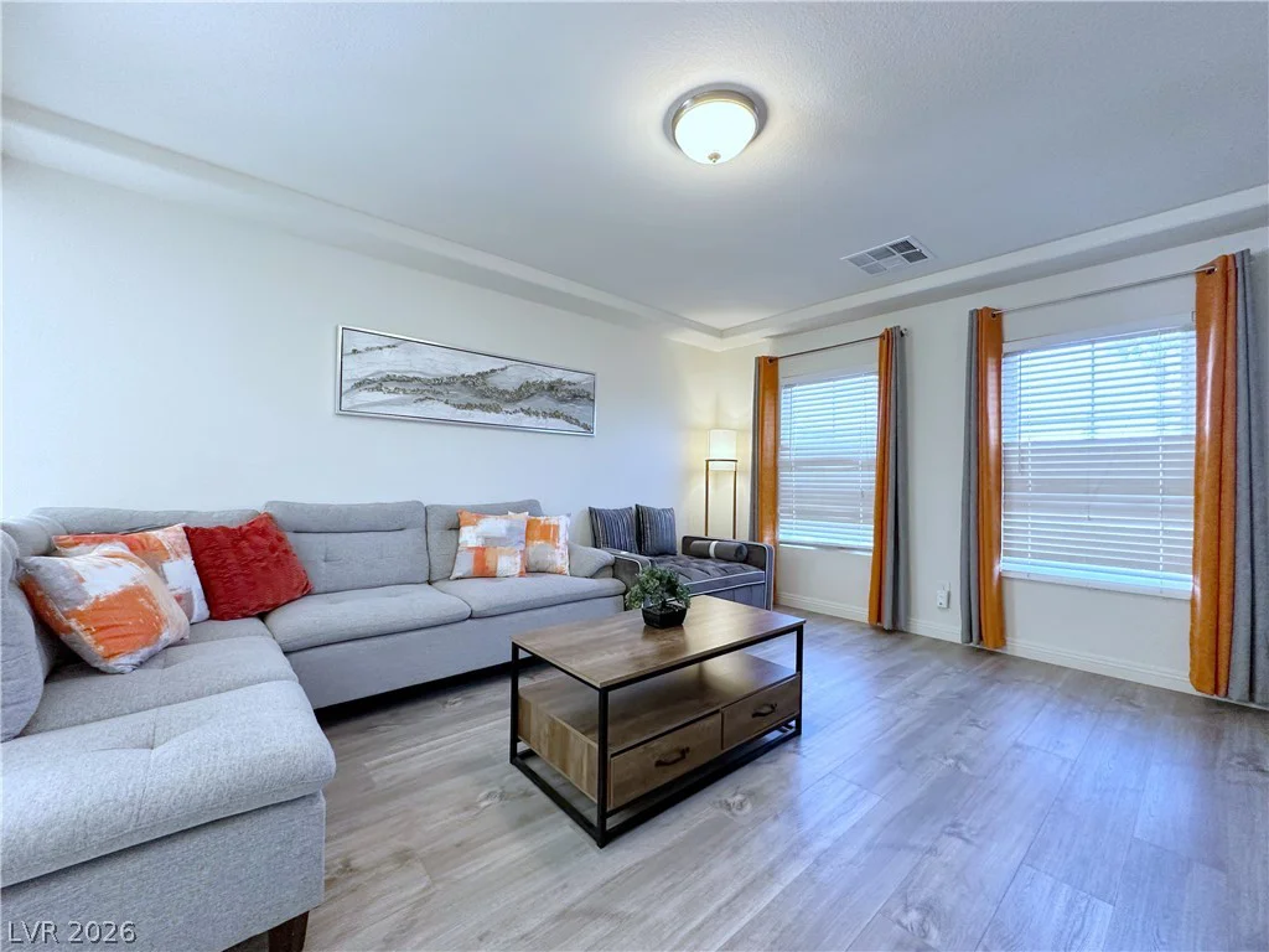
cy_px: 476
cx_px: 634
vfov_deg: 85.7
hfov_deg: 102.1
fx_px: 513
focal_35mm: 14
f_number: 2.2
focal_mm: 2.22
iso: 250
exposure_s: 1/120
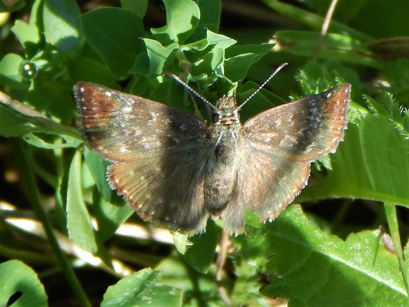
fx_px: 5022
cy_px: 154
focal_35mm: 425
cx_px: 204
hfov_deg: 4.7
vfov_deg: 3.5
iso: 125
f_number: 5.7
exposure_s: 1/200
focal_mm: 76.4
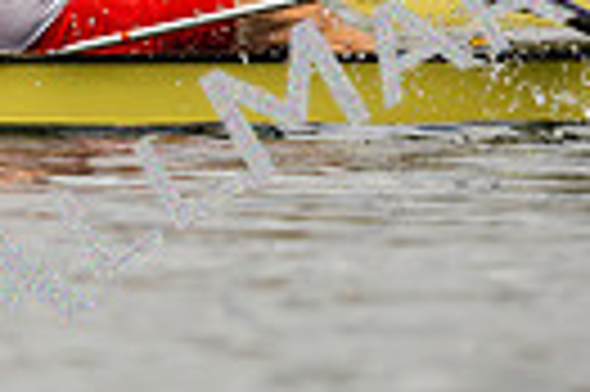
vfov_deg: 0.8
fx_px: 28988
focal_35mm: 1771
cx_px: -473
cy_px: -16
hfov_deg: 1.2
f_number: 6.3
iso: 160
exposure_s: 1/2000
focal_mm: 400
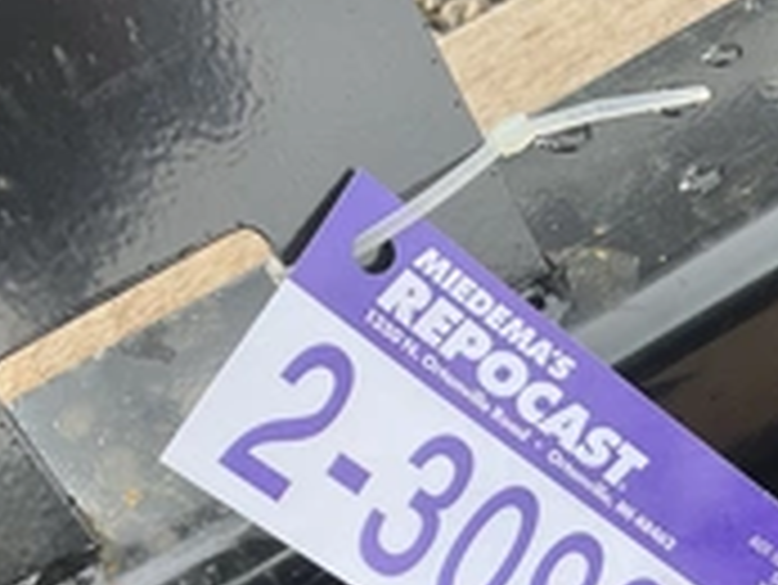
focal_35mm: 67
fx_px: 1507
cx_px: 648
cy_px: 590
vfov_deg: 21.2
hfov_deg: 28.2
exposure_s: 1/154
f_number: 1.8
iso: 20
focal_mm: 3
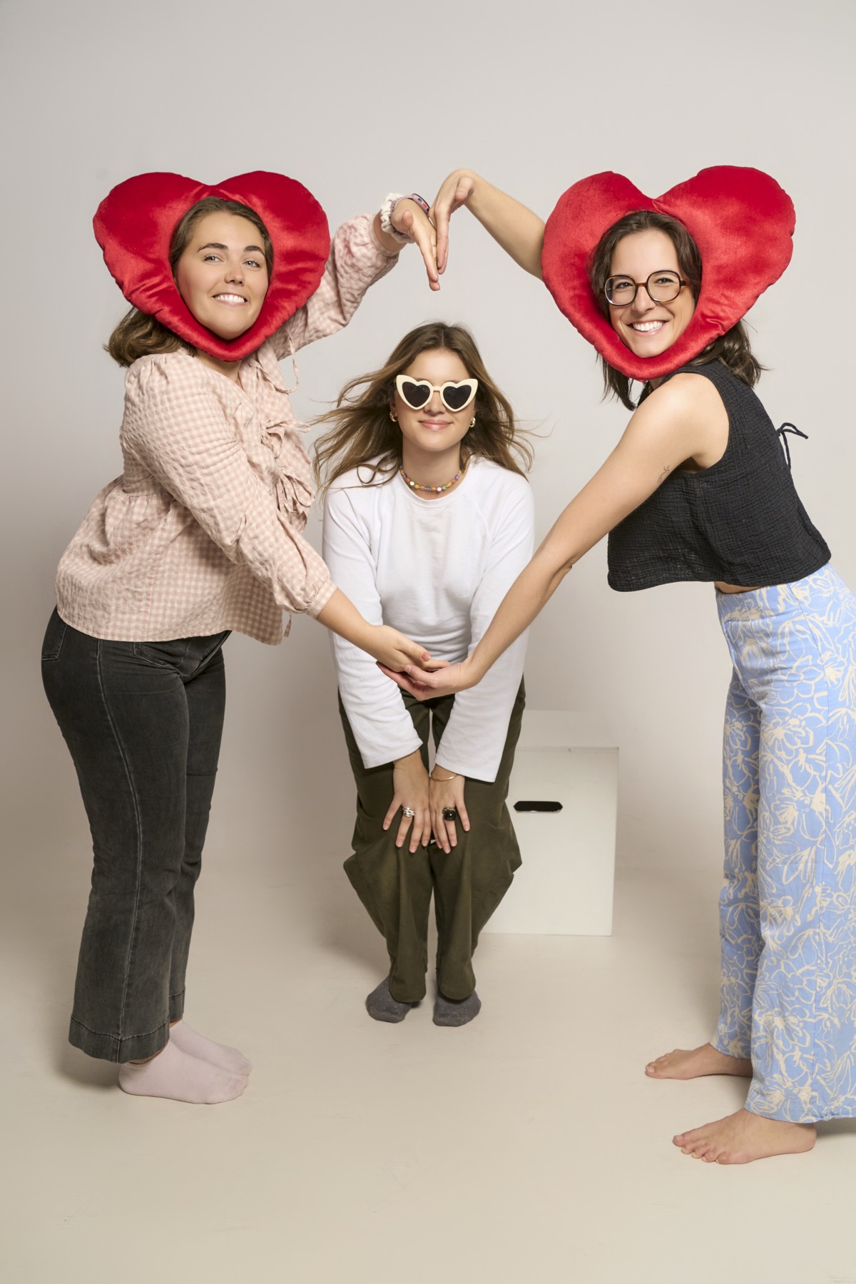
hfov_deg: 37.9
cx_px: 428
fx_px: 1248
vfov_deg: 54.4
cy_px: 642
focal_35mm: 35
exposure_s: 1/200
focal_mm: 35
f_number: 8
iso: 1000
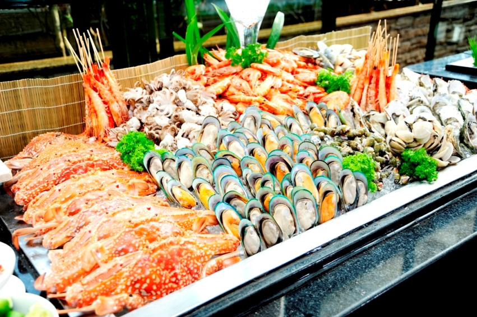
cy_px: 158
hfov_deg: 48.5
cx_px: 238
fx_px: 530
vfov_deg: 33.3
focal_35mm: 40
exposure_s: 1/100
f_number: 5.6
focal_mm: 40
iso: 200
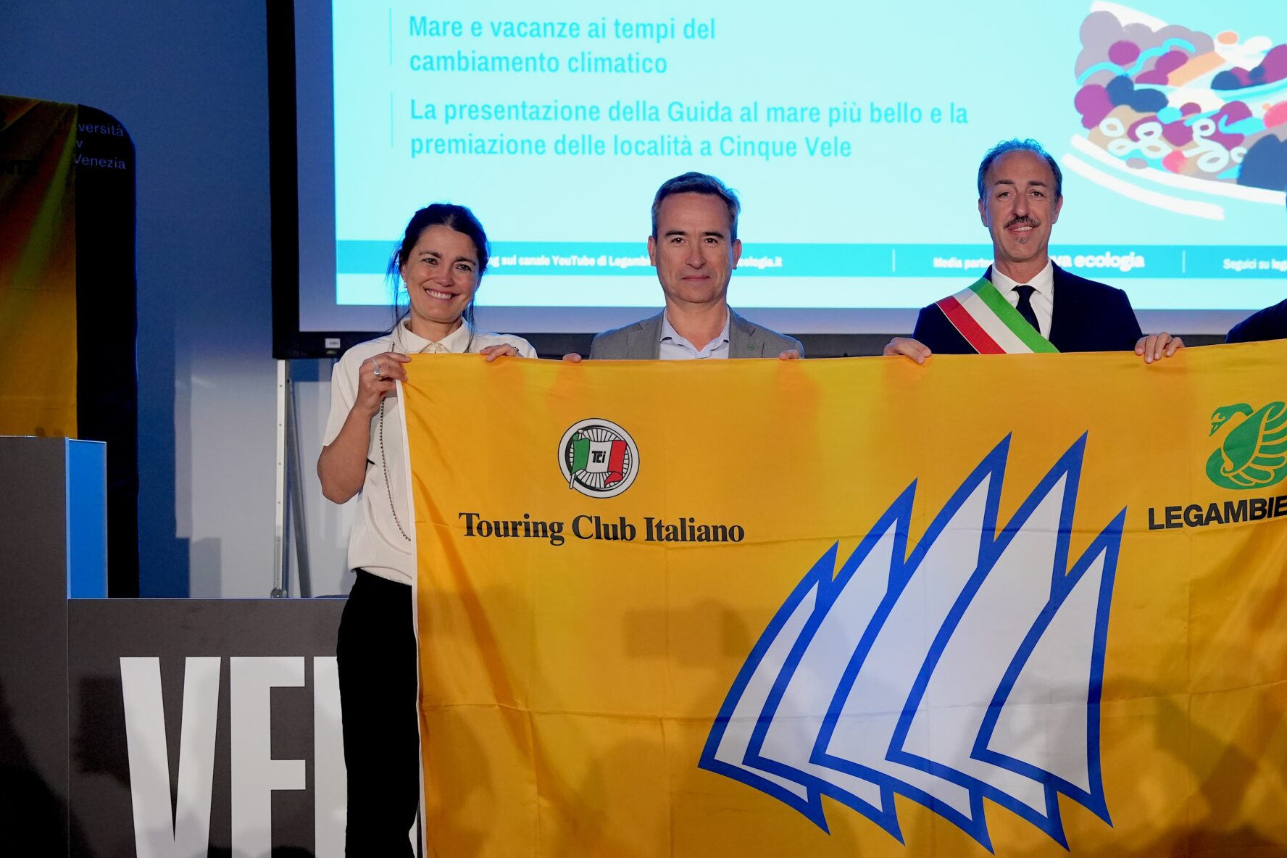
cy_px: 533
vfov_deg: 27.4
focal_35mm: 49
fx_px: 1752
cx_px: 922
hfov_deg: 39.5
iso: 3200
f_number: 3.2
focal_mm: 34
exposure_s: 1/250
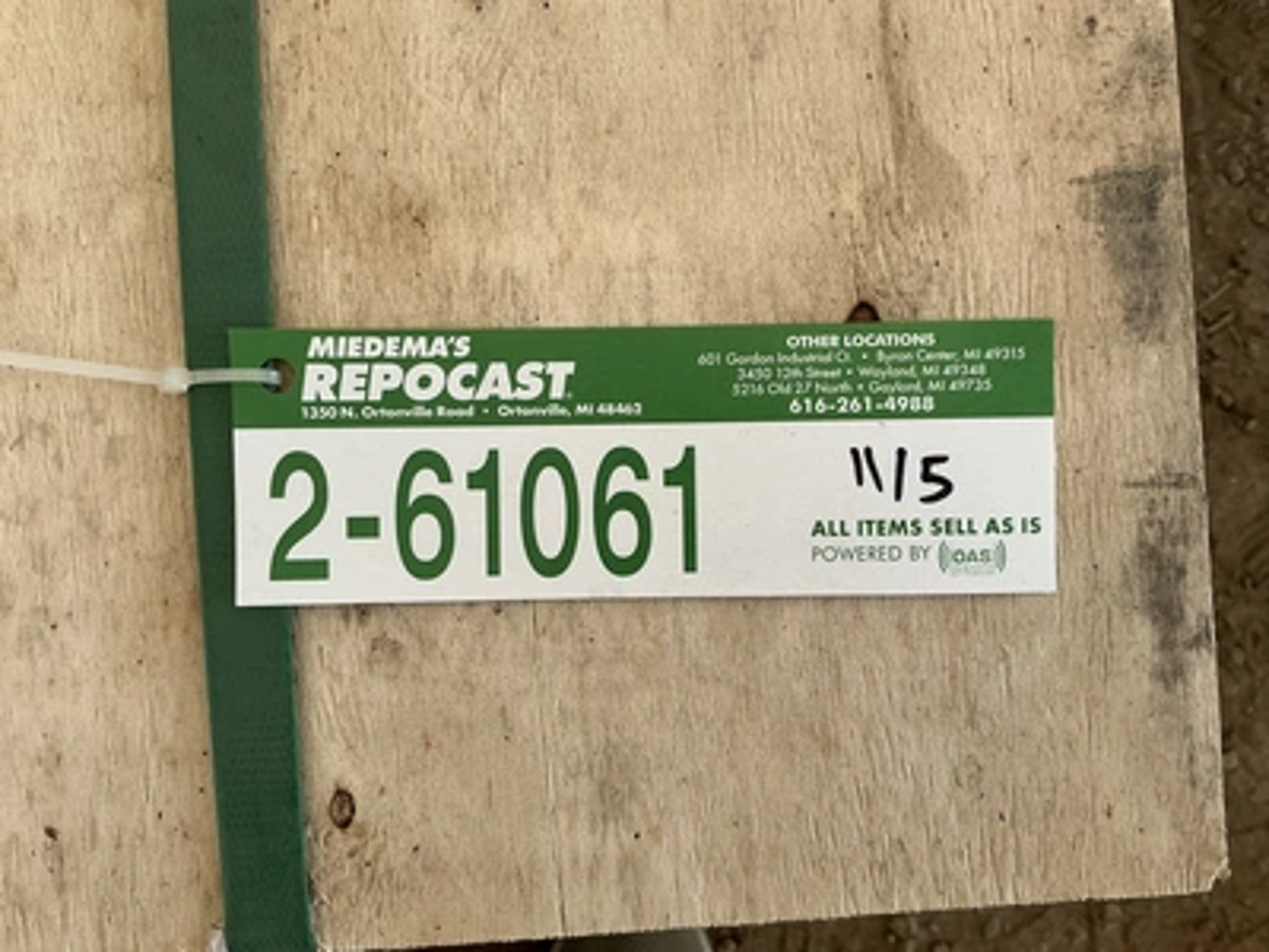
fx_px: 1026
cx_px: 634
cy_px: 476
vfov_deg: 49.7
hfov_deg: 63.4
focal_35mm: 28
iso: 20
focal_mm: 3
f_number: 1.8
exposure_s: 1/122
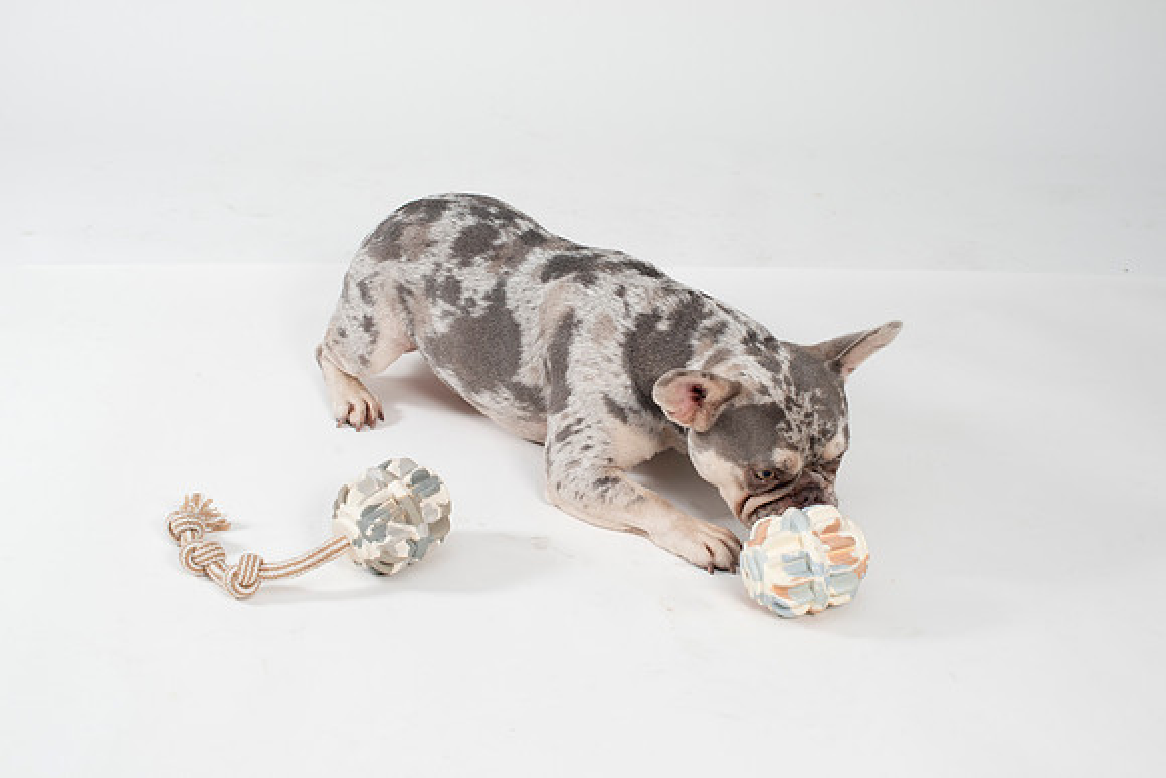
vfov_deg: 25.8
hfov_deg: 37.9
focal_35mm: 52
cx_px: 612
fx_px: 1700
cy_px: 389
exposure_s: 1/200
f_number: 8
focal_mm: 50
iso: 250
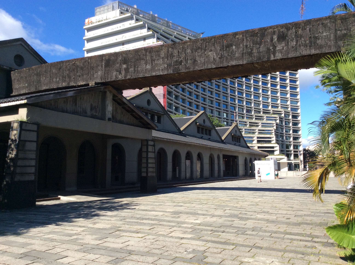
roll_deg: -0.2
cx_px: 178
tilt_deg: +6.1
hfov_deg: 56.9
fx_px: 328
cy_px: 132
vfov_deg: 44.1
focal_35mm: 32
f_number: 2.4
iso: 32
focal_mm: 3.3
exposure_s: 1/841
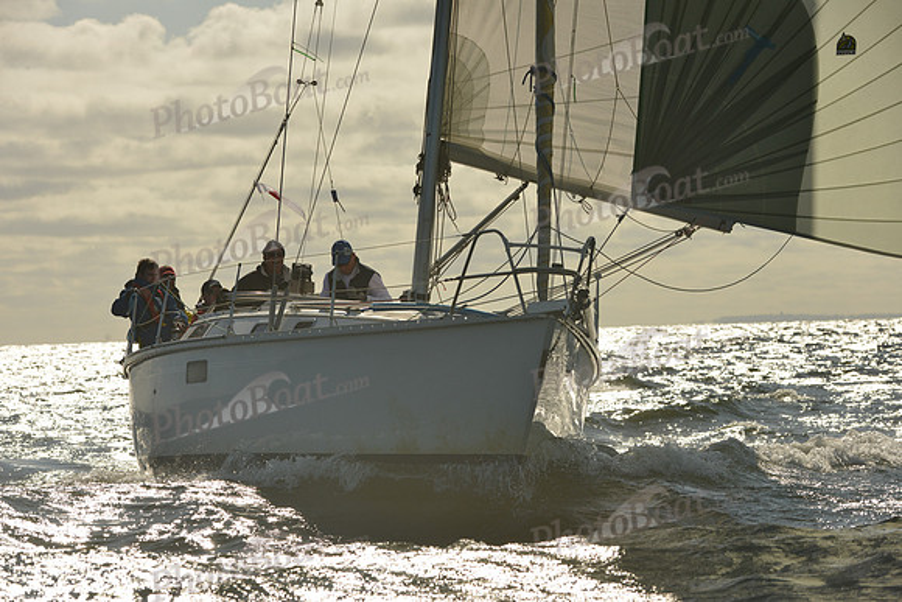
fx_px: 5012
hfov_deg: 10.3
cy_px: 301
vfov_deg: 6.9
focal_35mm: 200
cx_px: 451
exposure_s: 1/2000
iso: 320
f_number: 9
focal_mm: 200
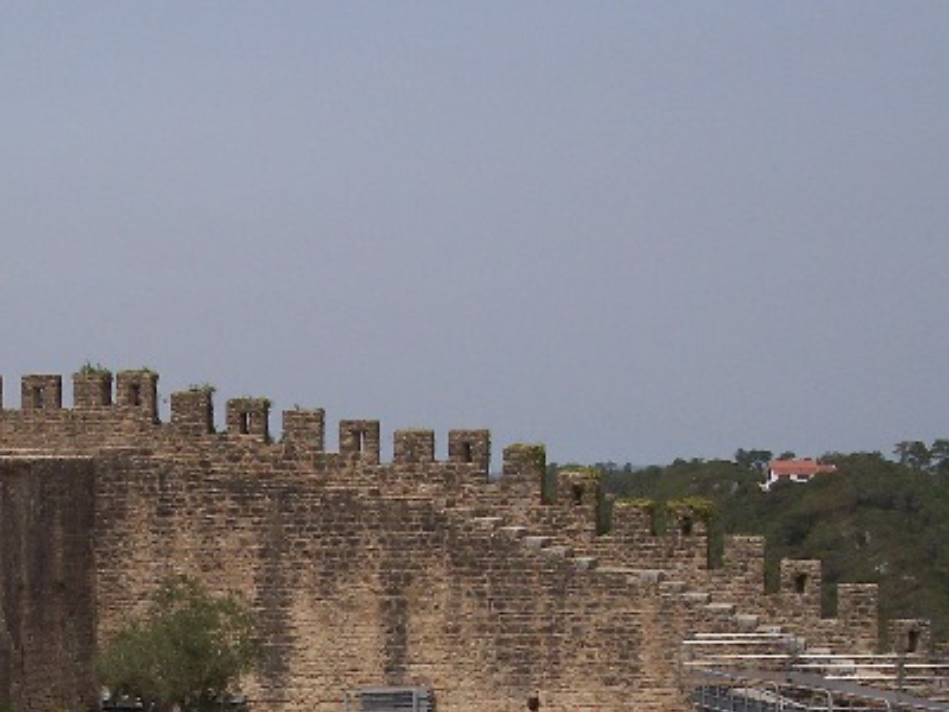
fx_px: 2084
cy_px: 610
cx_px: 197
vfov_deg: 19.1
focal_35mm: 76
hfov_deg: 25.2
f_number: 4.8
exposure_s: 1/1000
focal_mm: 8
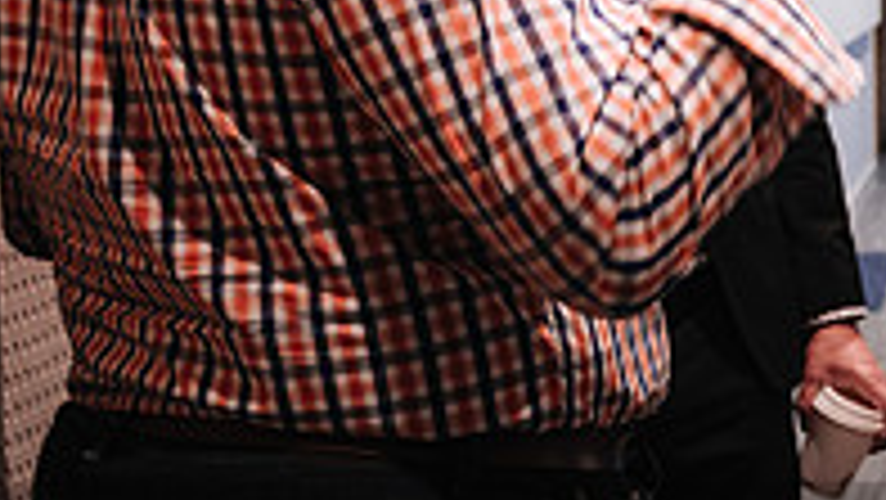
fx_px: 2820
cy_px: -56
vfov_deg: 10.0
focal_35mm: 120
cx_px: 1223
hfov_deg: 16.6
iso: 800
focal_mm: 24.2
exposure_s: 1/40
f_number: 2.8
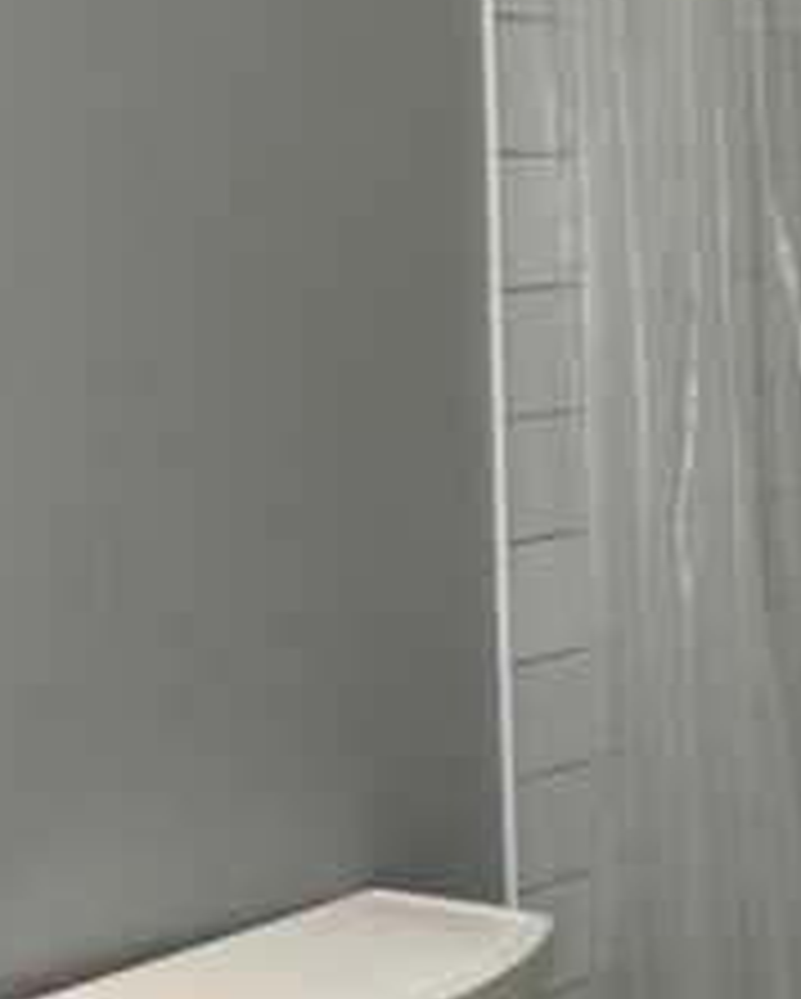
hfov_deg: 19.0
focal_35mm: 81
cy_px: 1008
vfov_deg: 22.6
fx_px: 2397
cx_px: 374
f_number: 1.78
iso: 160
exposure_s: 1/60
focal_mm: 6.76
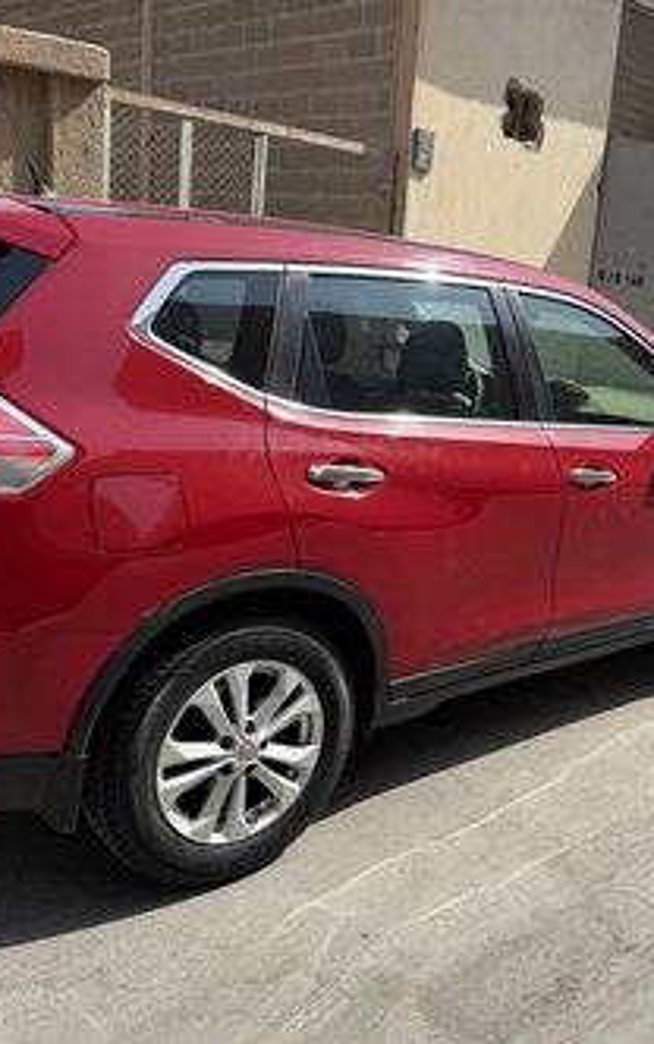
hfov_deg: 35.7
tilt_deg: -12.5
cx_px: 473
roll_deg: -7.9
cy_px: 514
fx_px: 996
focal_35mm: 35
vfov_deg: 55.3
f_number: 1.78
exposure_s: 1/3021
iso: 80
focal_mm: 6.76
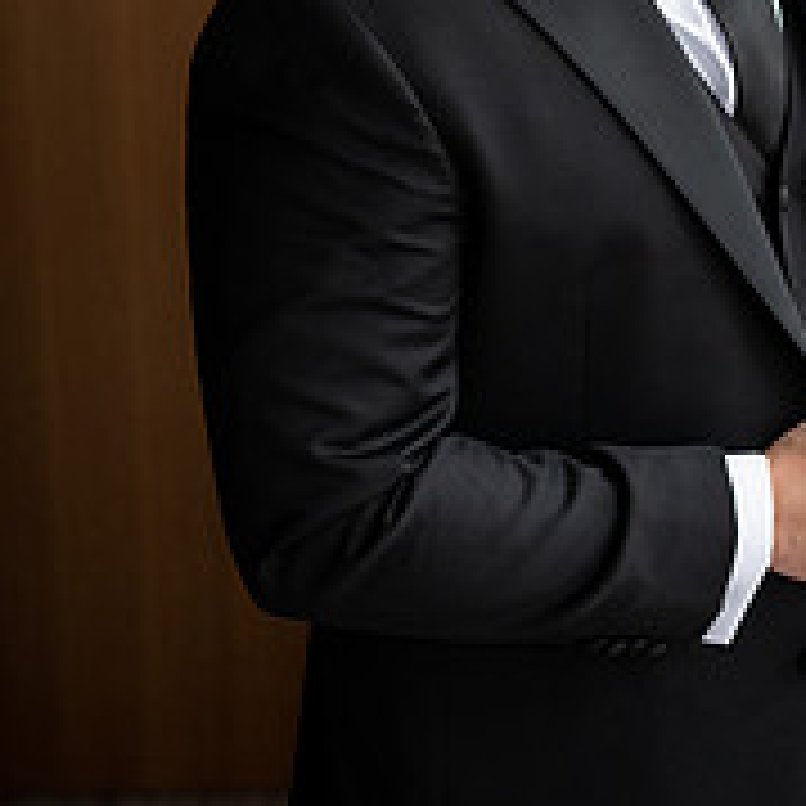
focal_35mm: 107
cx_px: 657
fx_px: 2819
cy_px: 72
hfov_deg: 16.1
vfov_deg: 16.1
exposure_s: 1/200
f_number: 2.8
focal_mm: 50
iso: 1250
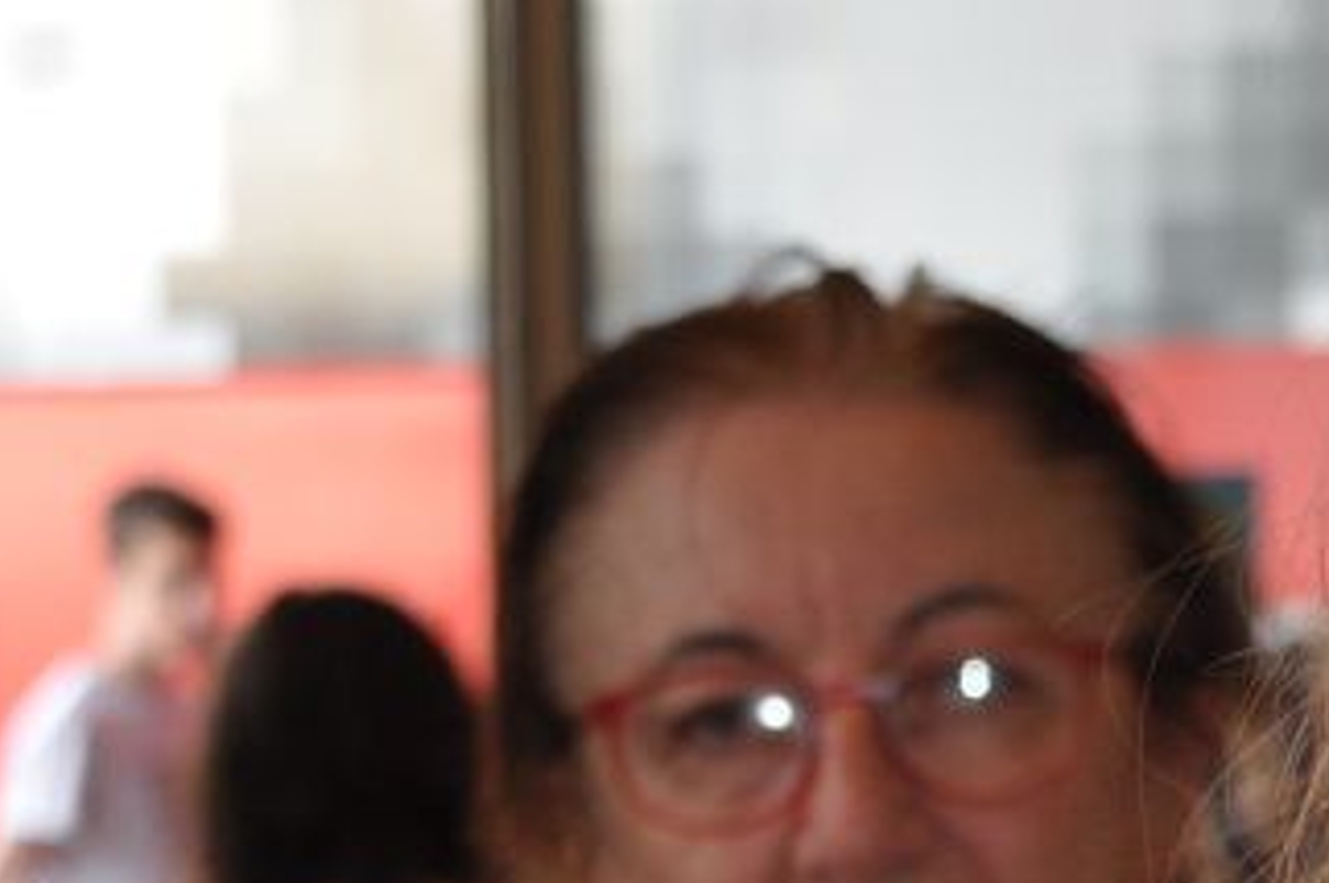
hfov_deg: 11.2
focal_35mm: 179
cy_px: 949
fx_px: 6601
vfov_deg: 7.6
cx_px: 1771
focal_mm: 30
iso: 560
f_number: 4.2
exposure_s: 1/100
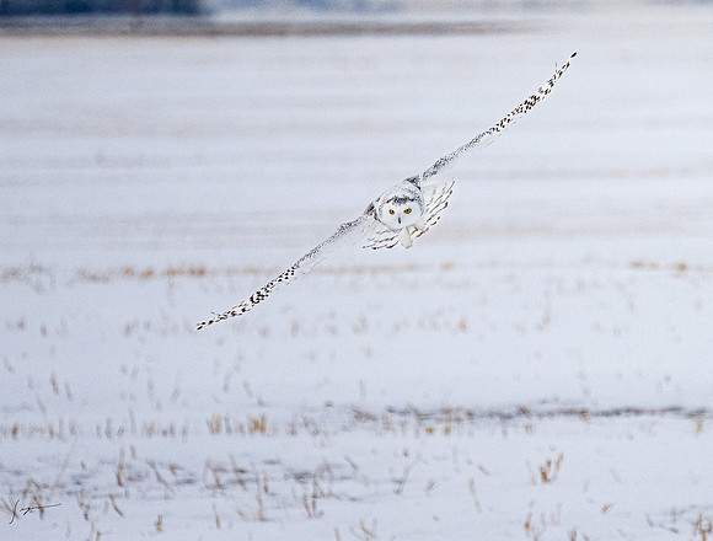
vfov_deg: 1.6
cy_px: 81
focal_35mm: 925
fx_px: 19124
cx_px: 642
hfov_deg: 2.1
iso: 2800
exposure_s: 1/2000
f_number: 5.6
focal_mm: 400
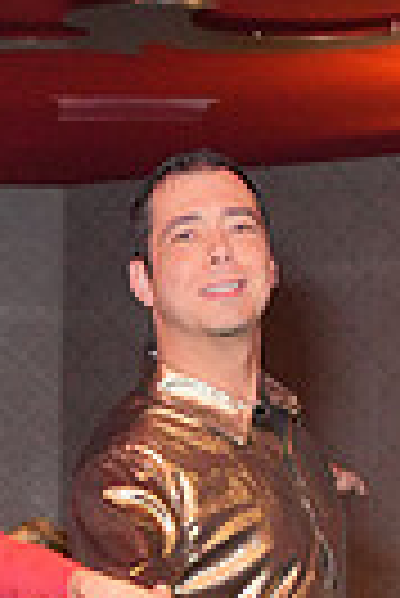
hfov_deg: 7.0
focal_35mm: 196
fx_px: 3258
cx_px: -79
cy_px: 922
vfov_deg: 10.1
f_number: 4
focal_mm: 45
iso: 4000
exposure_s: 1/200
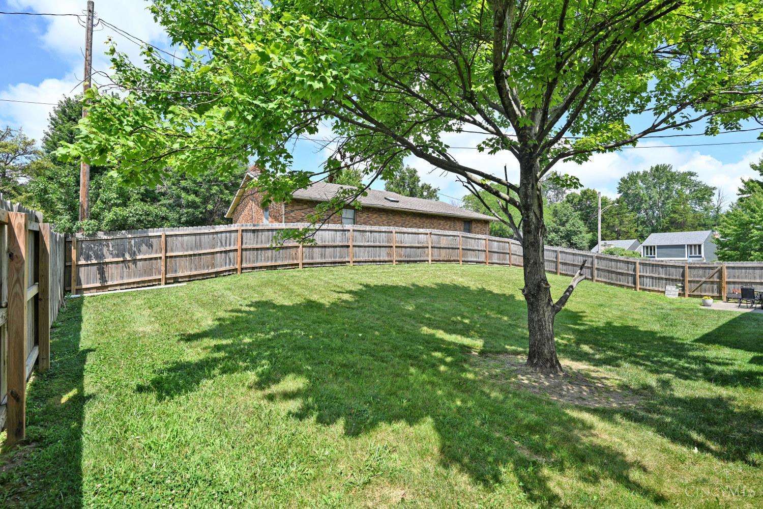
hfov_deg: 93.3
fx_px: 360
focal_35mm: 17
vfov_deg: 70.4
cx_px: 382
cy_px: 254
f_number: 6.3
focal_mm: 17
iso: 100
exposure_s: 1/250
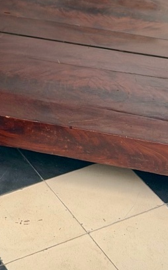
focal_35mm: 150
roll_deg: -0.6
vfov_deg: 13.4
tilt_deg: -24.2
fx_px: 1100
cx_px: 60
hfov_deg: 8.7
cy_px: -83
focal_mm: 6.76
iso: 160
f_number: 1.78
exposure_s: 1/60
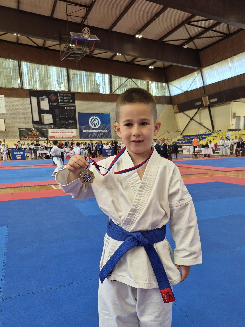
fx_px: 264
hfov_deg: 49.4
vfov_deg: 62.8
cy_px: 198
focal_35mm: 28
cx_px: 149
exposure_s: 1/100
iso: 64
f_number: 1.8
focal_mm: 5.4
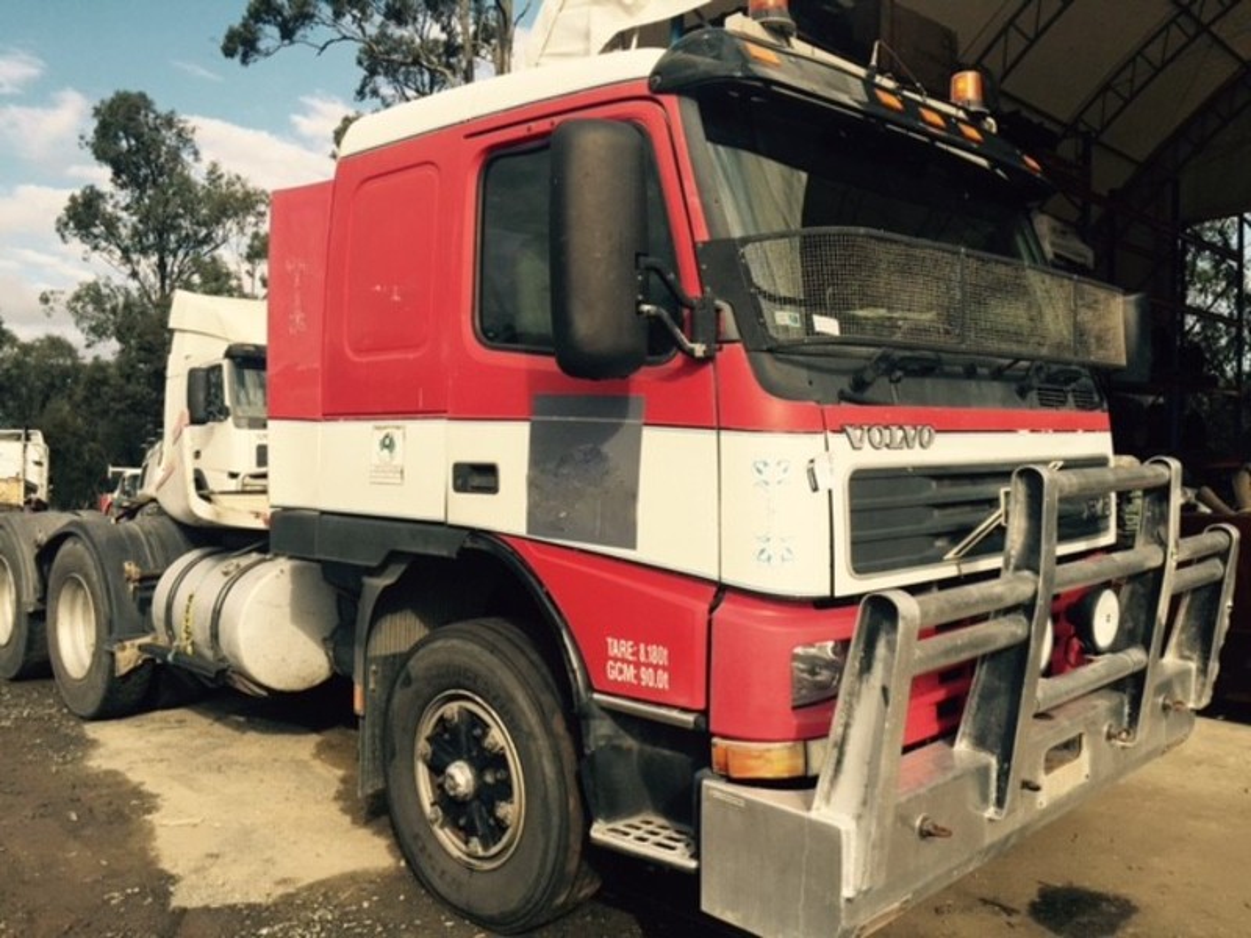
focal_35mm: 29
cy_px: 469
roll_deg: -0.2
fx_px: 1048
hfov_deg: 61.7
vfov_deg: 48.2
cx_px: 626
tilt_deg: +0.1
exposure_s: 1/1799
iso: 32
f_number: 2.2
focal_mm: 4.15
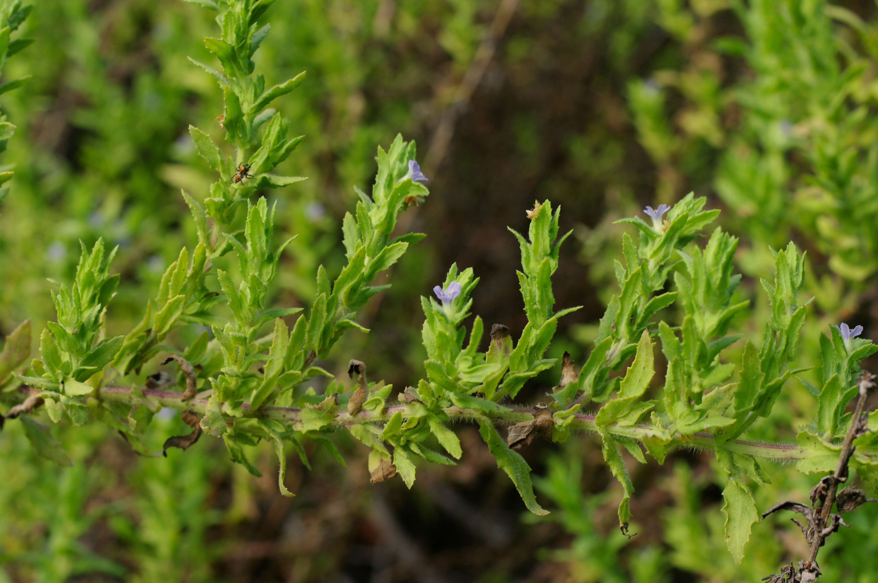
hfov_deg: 27.0
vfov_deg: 18.1
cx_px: 439
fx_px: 1827
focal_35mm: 75
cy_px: 292
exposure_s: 1/90
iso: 200
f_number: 8
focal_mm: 50
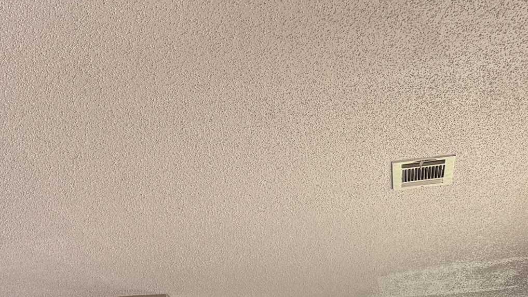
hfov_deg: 24.8
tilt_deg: -3.0
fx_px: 1106
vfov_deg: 13.2
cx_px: -66
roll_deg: +1.1
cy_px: 593
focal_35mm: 79
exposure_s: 1/253
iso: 100
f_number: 1.78
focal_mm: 6.76
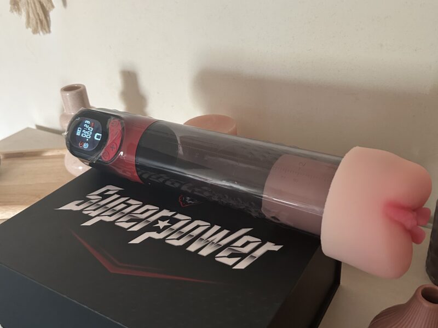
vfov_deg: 53.1
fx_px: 329
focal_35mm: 26
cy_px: 164
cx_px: 219
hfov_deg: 67.3
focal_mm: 5.7
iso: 320
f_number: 1.5
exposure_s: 1/60
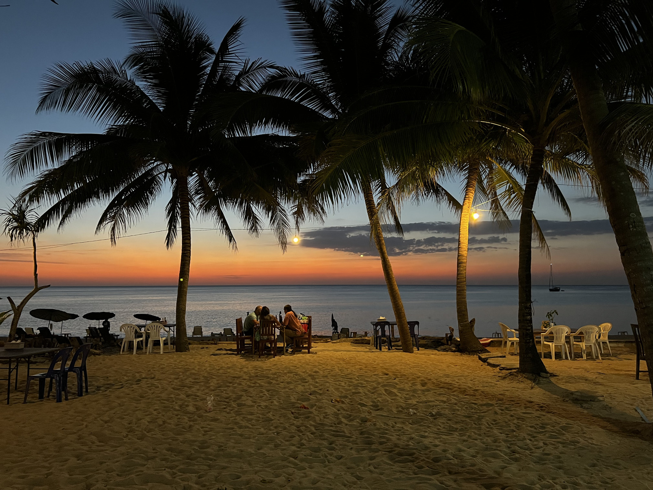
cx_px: 326
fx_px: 490
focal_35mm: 26
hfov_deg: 67.3
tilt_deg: +4.6
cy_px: 245
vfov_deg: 53.1
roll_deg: +0.2
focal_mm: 5.7
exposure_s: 1/38
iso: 640
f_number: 1.5
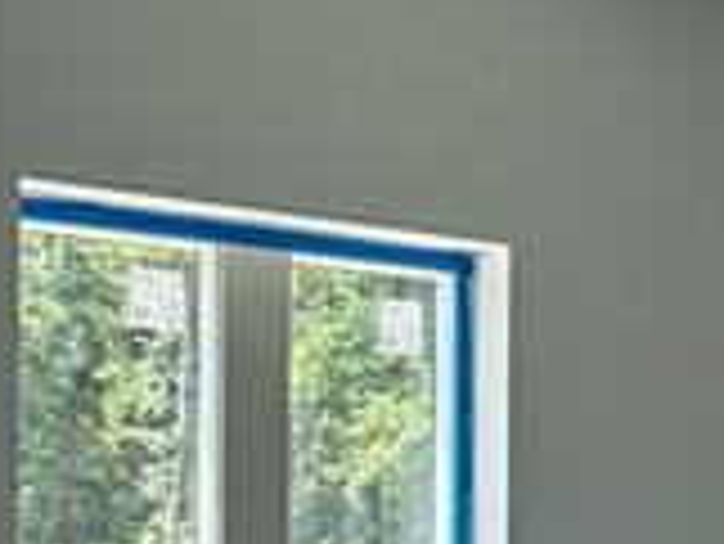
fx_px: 1863
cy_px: 557
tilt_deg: -1.5
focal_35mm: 89
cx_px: 796
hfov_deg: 20.9
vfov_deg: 16.2
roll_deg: -1.6
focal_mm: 2.22
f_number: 2.2
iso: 50
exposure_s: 1/121
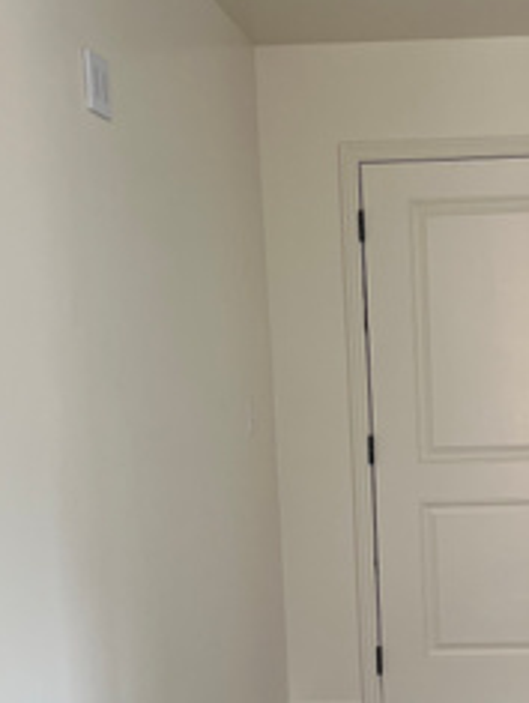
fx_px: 1077
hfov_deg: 26.9
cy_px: 467
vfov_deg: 35.8
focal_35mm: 53
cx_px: 448
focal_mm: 5.7
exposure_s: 1/121
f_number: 1.5
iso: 125
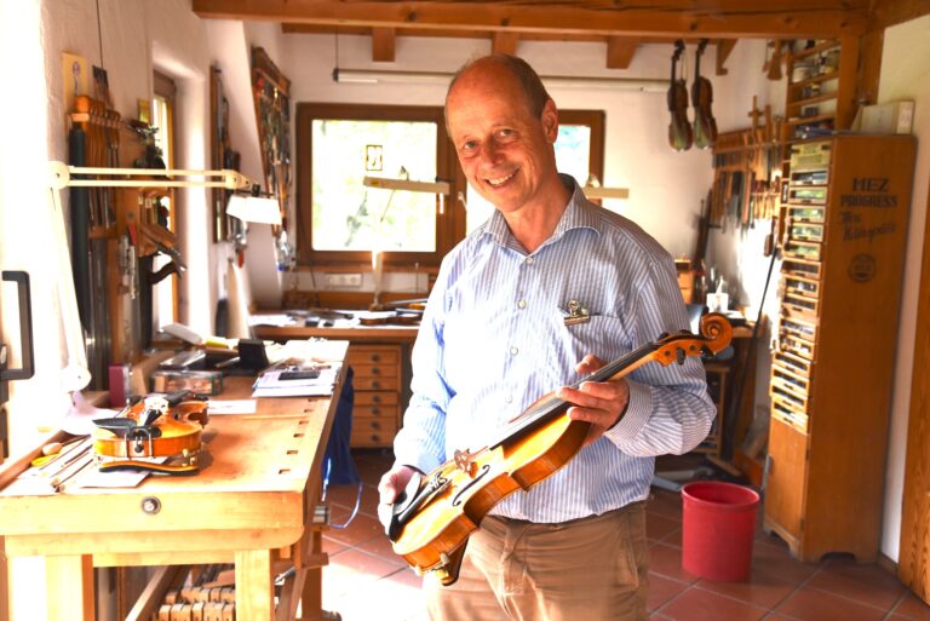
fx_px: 905
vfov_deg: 37.9
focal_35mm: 35
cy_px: 310
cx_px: 465
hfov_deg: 54.4
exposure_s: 1/125
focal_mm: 35
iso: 360
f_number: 5.6
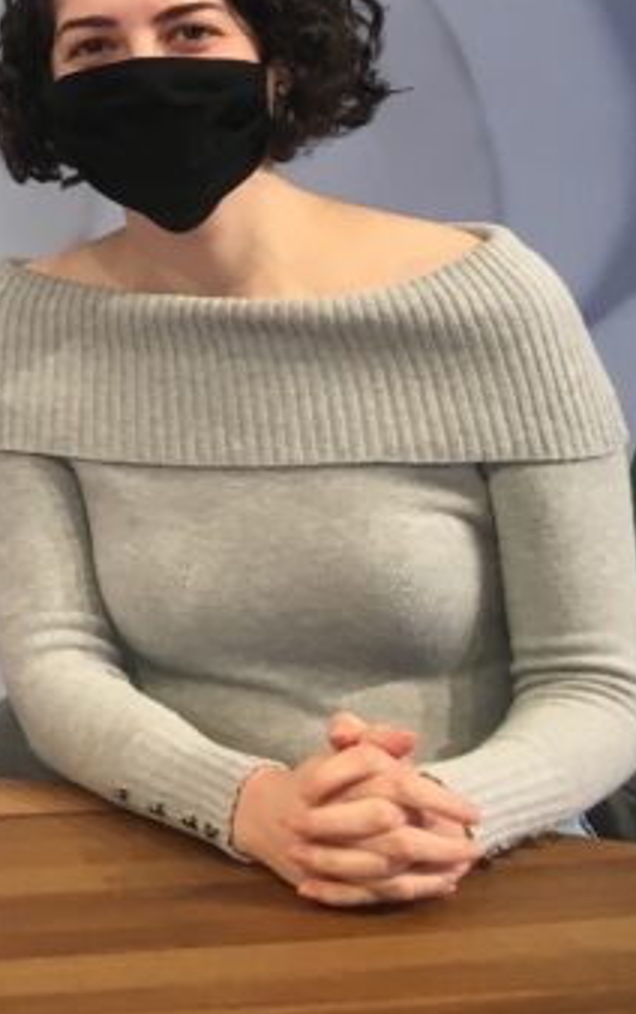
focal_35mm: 93
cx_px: -642
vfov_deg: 21.5
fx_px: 2573
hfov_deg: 12.4
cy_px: 12
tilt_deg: +0.2
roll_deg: -0.1
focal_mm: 4.15
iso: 25
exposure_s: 1/30
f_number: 2.2
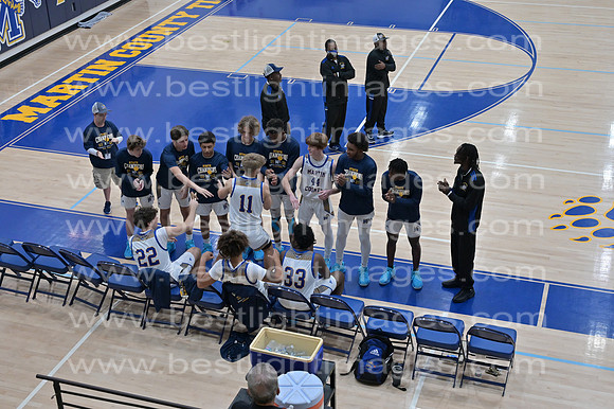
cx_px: 307
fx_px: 852
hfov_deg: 39.6
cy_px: 204
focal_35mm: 50
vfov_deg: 27.0
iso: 3600
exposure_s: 1/400
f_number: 4
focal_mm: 50
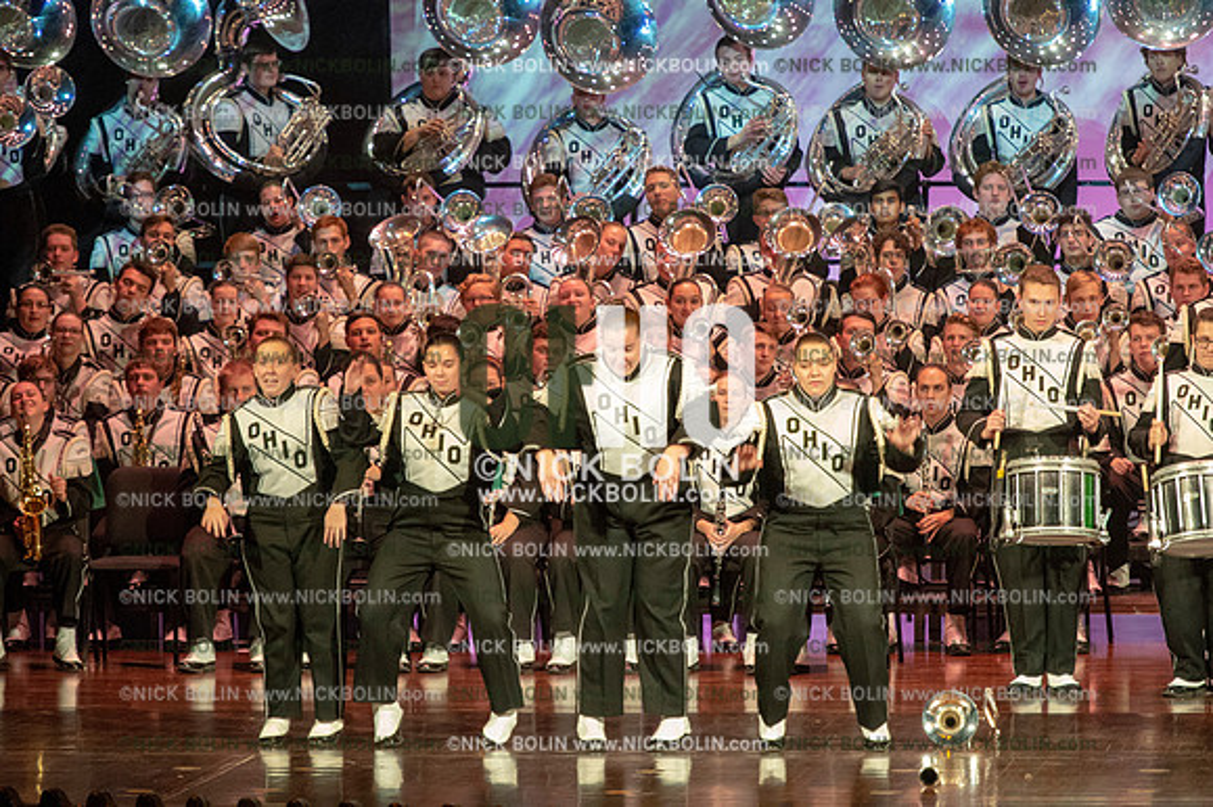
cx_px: 606
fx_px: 7745
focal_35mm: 230
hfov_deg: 9.0
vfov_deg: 6.0
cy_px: 404
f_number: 5.6
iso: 8000
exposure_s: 1/200
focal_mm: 230
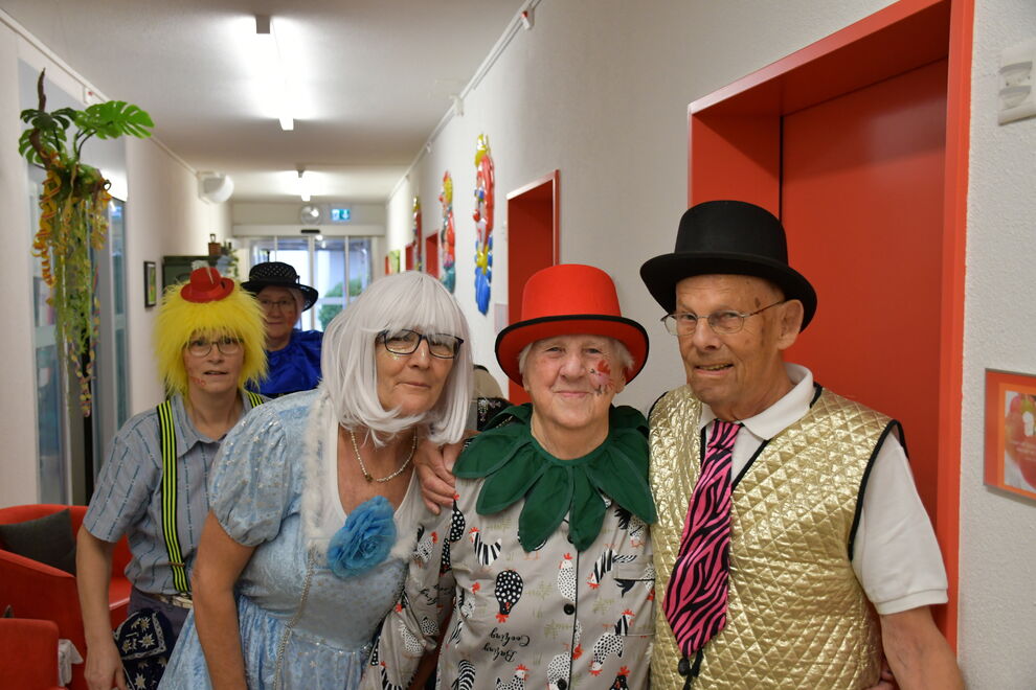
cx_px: 518
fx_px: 1036
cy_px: 345
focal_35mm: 36
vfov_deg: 36.9
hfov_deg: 53.1
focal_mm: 24
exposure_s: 1/125
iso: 1400
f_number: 3.8
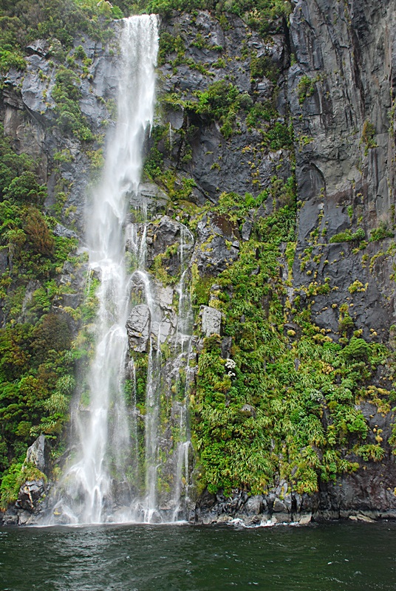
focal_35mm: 33
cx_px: 198
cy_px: 296
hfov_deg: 40.1
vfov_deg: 57.2
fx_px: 543
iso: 400
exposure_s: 1/100
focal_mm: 22
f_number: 6.3
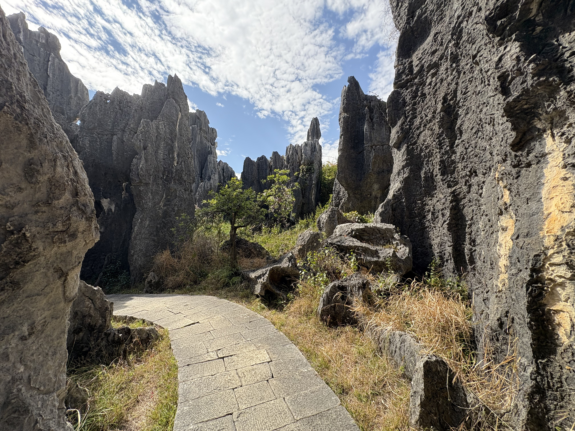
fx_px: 233
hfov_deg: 102.1
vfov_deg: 85.7
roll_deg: -0.1
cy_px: 216
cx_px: 288
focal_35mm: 14
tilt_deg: +4.6
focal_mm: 2.22
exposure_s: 1/525
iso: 64
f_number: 2.2
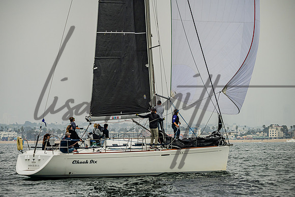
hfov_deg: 9.6
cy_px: 111
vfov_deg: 6.4
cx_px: 136
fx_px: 1759
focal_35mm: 215
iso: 250
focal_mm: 180
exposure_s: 1/4000
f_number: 4.8
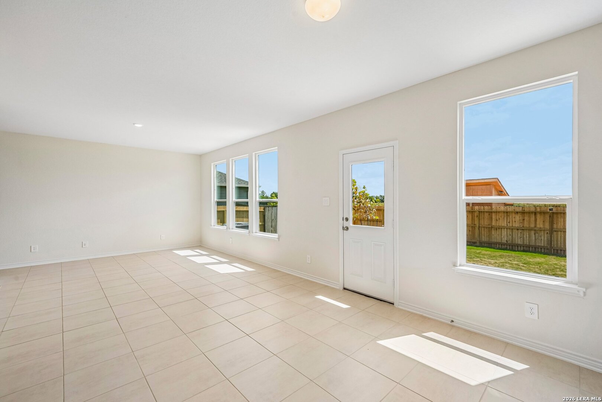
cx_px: 301
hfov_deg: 100.4
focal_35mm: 15
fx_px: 251
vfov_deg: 77.3
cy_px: 201
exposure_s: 1/500
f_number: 8
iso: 500
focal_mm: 15
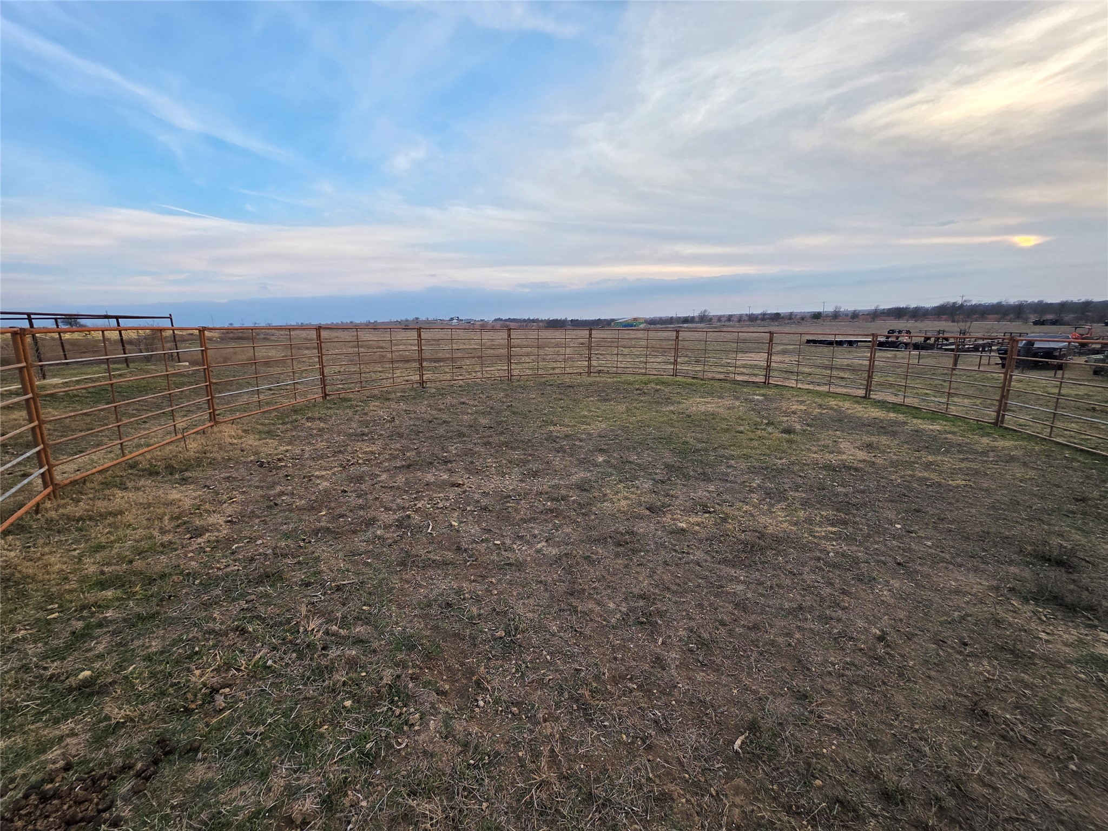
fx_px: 416
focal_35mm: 13
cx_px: 554
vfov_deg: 89.9
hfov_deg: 106.2
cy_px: 416
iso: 100
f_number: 1.9
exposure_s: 1/719
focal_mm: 2.2
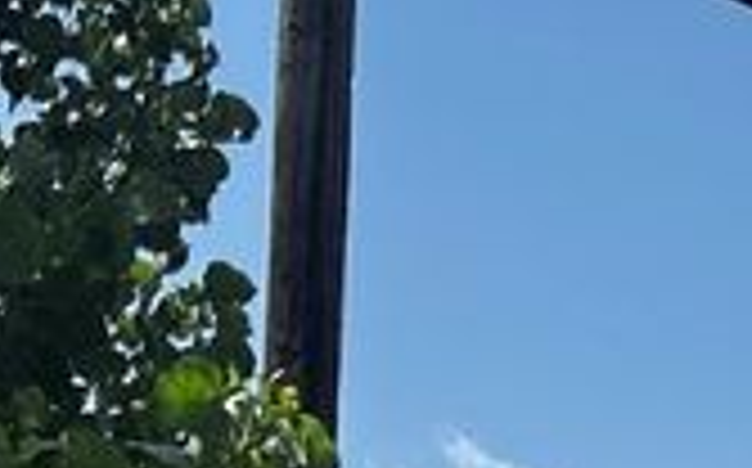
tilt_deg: +3.8
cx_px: 1774
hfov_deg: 10.7
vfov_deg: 7.2
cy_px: 1215
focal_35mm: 169
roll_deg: +0.1
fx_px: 3460
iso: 50
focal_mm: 5.7
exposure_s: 1/4274
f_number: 1.5
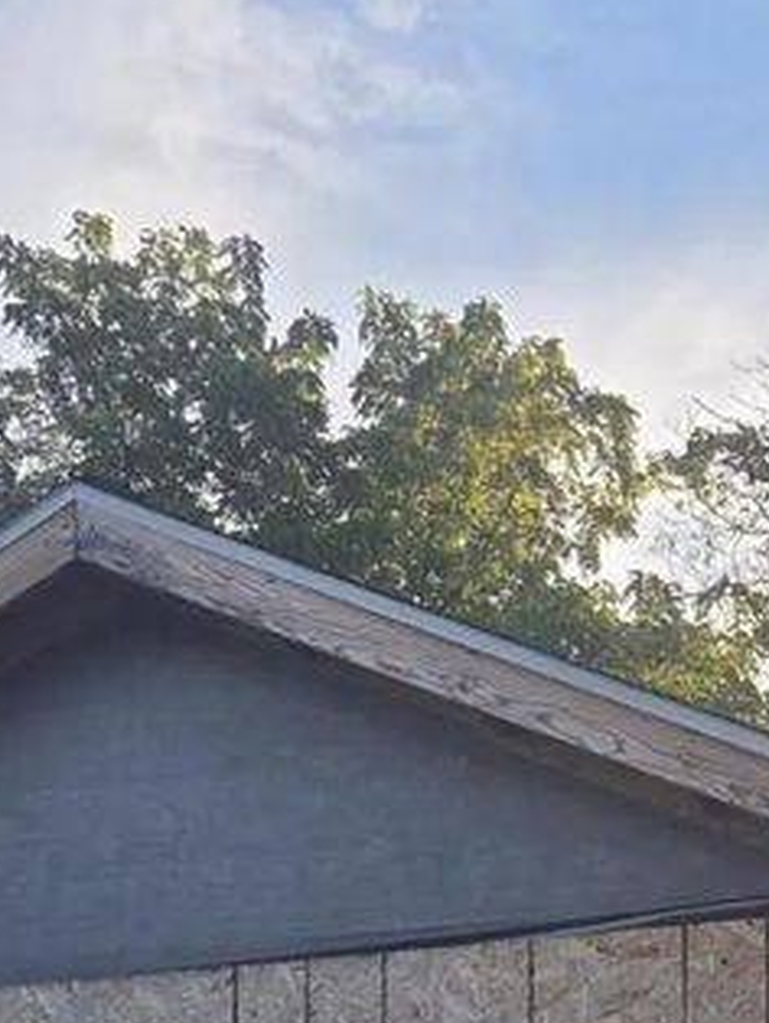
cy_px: 1624
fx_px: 2958
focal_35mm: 100
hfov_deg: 14.6
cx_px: 704
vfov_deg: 17.3
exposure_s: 1/1064
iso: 80
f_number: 1.8
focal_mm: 5.4
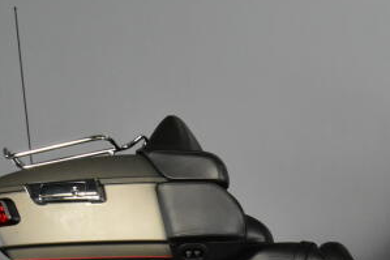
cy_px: 248
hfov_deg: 17.9
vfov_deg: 12.5
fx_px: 1173
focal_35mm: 108
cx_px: 477
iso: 3200
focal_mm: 27
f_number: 7.1
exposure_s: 1/125
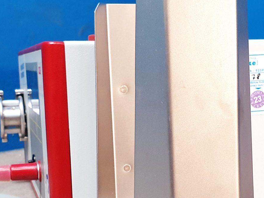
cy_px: 179
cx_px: 167
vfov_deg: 19.0
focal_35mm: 76
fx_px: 580
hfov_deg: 25.6
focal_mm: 4.3
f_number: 2.4
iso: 250
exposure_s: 1/33
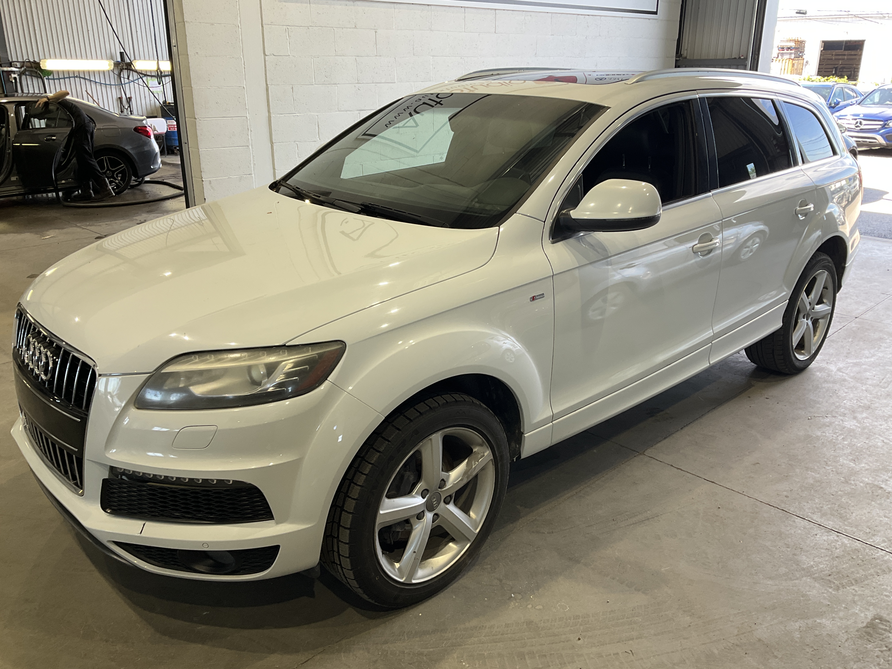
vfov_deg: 48.2
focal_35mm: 29
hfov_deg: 61.7
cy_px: 334
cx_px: 446
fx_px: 747
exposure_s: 1/120
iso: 40
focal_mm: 3
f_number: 1.8
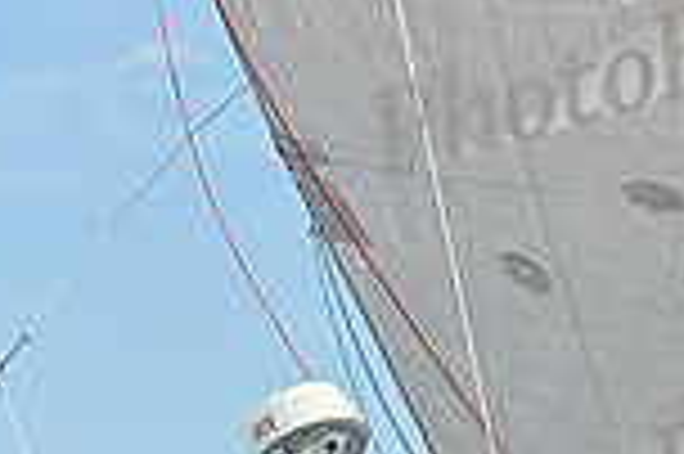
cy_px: 645
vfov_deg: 5.1
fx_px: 5067
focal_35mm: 267
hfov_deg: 7.5
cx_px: 1242
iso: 250
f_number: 6.3
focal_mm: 70
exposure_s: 1/1250
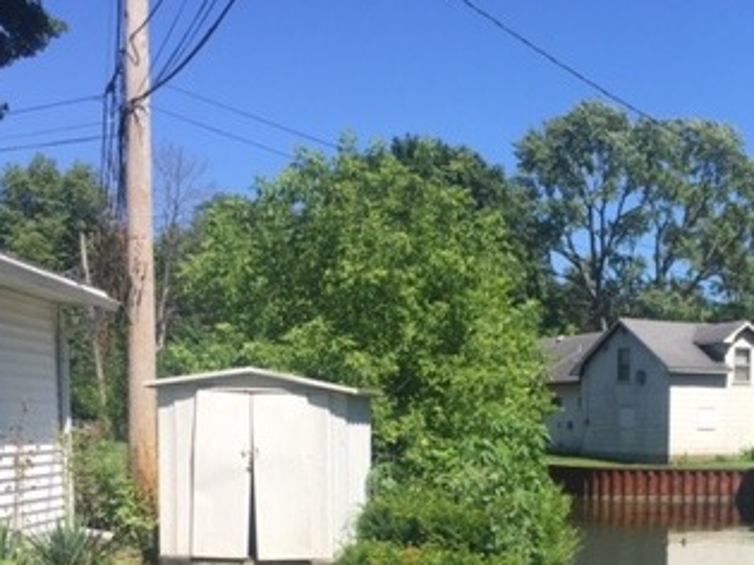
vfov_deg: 23.7
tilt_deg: -5.8
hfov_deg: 32.0
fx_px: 1285
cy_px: 567
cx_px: 577
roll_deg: -0.5
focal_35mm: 59
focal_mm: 4.15
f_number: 2.2
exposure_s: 1/1464
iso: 32
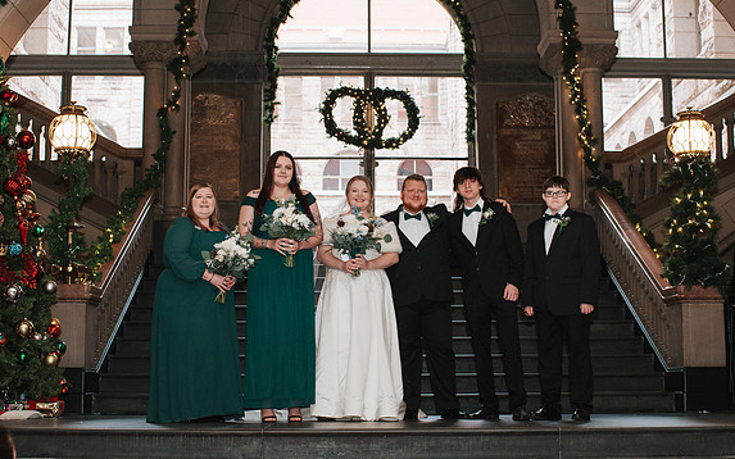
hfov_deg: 35.7
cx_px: 374
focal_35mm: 57
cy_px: 239
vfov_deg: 22.7
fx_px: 1142
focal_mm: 35
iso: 1000
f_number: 3.5
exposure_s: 1/200
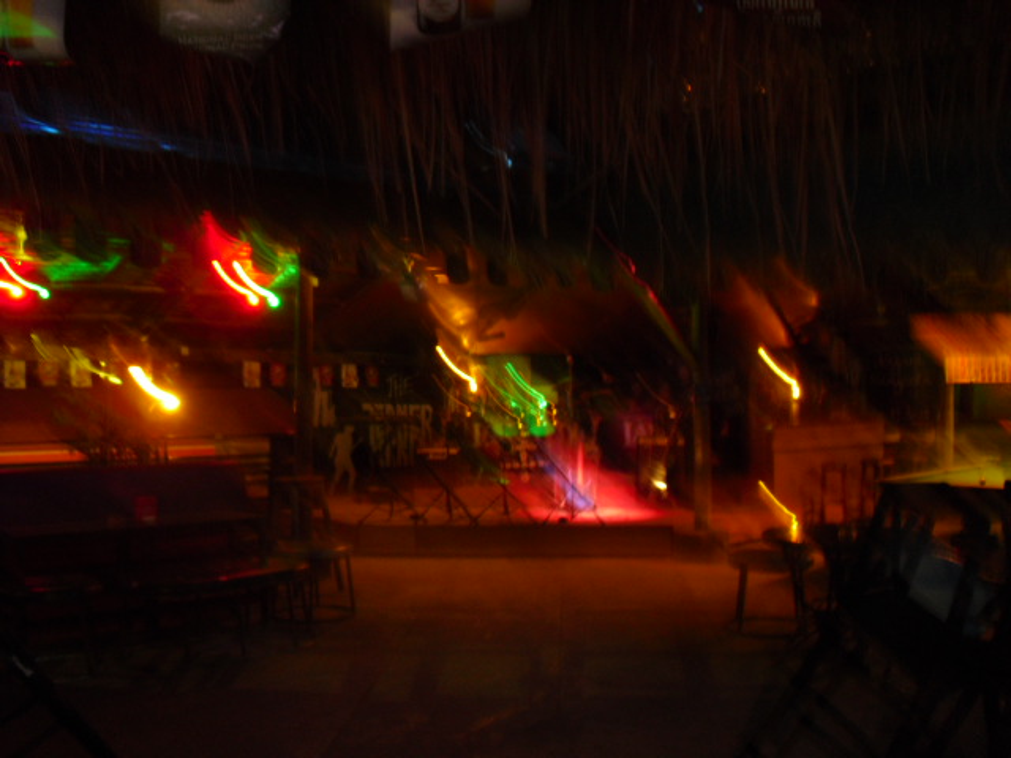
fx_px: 1051
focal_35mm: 36
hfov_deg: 51.4
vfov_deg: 39.7
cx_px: 506
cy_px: 379
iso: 200
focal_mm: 6.3
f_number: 3.1
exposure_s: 1/2
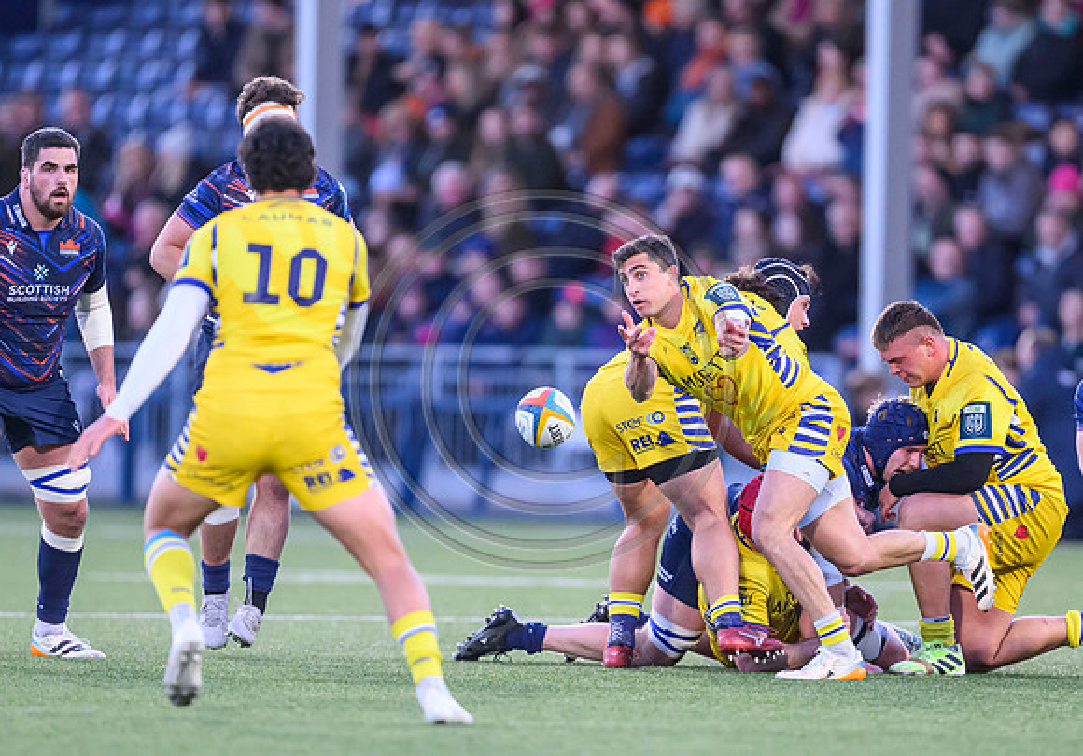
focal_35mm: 650
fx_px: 19840
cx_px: 711
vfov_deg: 2.2
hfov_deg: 3.1
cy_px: 456
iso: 5000
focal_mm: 400
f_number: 2.8
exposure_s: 1/2500
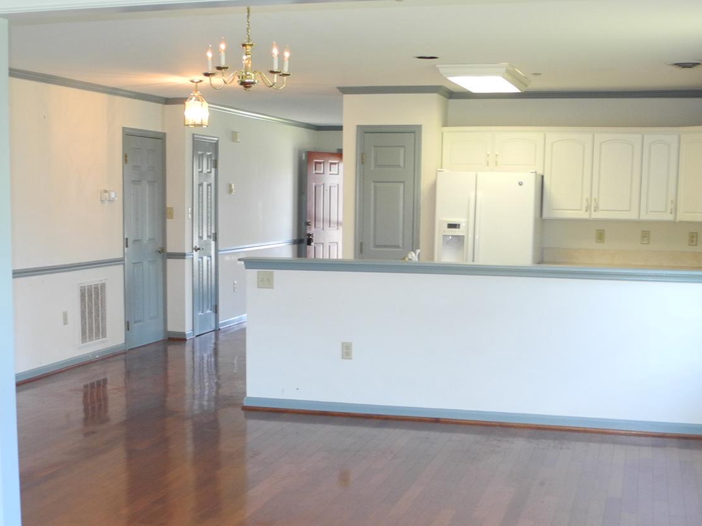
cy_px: 387
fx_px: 1054
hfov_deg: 36.8
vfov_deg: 27.7
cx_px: 303
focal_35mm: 52
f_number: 2.8
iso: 148
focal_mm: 6
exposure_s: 1/30
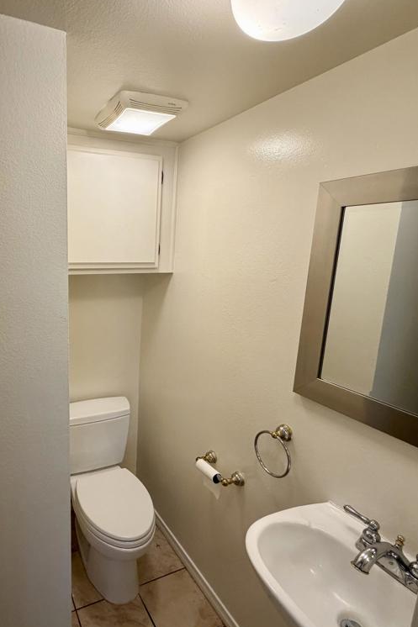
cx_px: 108
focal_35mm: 20
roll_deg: -1.1
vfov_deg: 84.0
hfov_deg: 58.9
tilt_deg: -10.0
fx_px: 348
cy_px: 316
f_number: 2.2
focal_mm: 2.22
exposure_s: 1/120
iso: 200
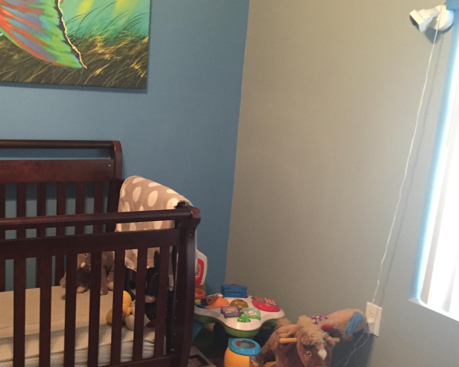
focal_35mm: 44
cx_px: 151
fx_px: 598
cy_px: 227
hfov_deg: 41.4
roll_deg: -4.8
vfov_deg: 34.0
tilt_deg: -15.2
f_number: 2.2
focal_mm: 4.15
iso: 320
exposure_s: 1/15
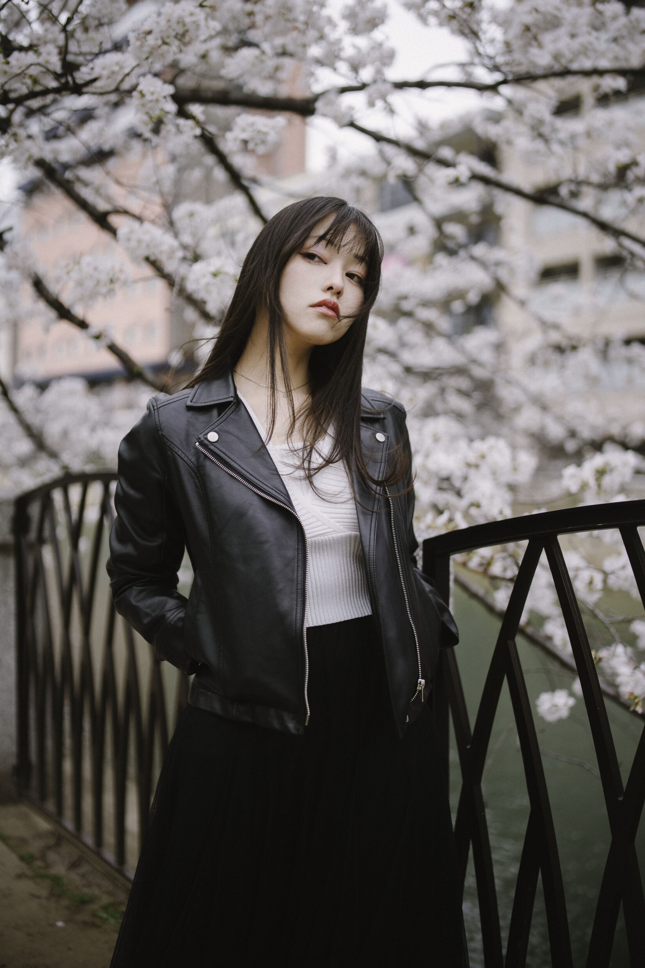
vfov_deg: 53.1
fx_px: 968
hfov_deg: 36.9
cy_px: 472
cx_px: 330
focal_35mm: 36
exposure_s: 1/1250
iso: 100
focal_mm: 35
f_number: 1.4
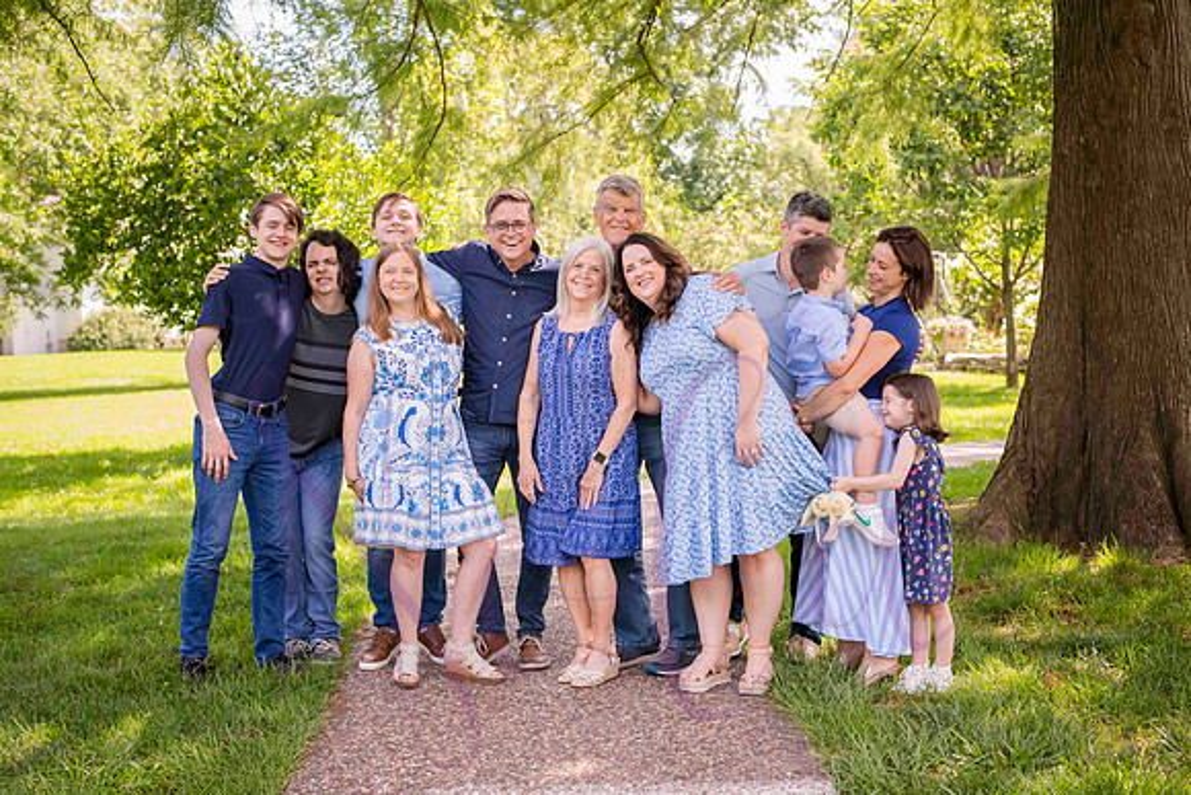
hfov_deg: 39.6
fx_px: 1654
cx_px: 596
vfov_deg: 27.0
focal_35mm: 50
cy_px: 398
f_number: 4
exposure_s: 1/320
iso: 400
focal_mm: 50
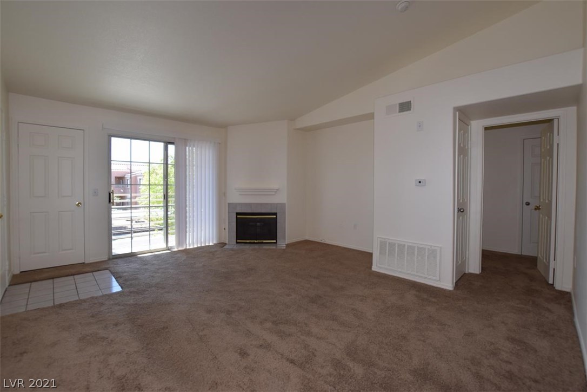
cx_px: 294
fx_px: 245
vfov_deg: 77.3
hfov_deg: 100.4
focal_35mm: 15
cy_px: 196
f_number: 6.3
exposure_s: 1/160
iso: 400
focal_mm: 10
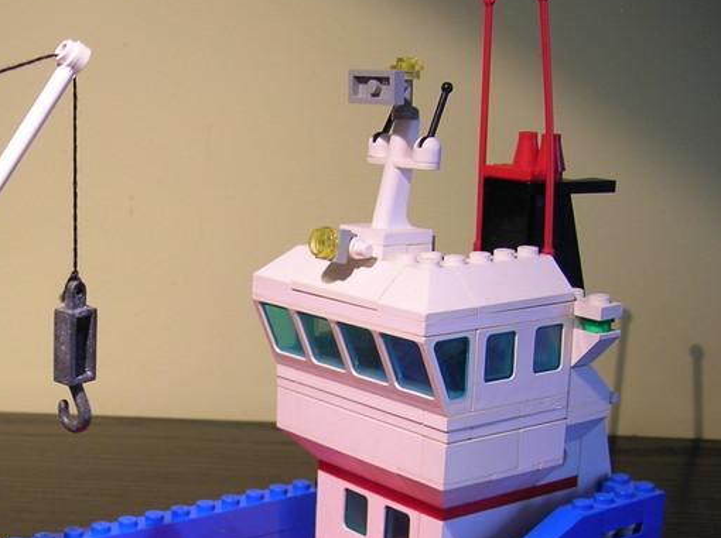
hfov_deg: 31.3
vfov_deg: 23.9
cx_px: 126
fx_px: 1248
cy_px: 455
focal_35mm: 60
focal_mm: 5.7
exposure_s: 1/7.2
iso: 50
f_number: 2.9
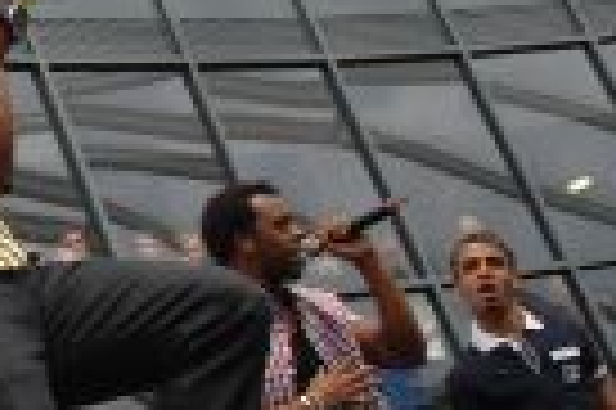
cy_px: 14
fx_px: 2051
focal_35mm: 120
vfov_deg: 11.3
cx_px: -225
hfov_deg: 16.0
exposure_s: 1/1250
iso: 800
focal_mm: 24
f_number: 5
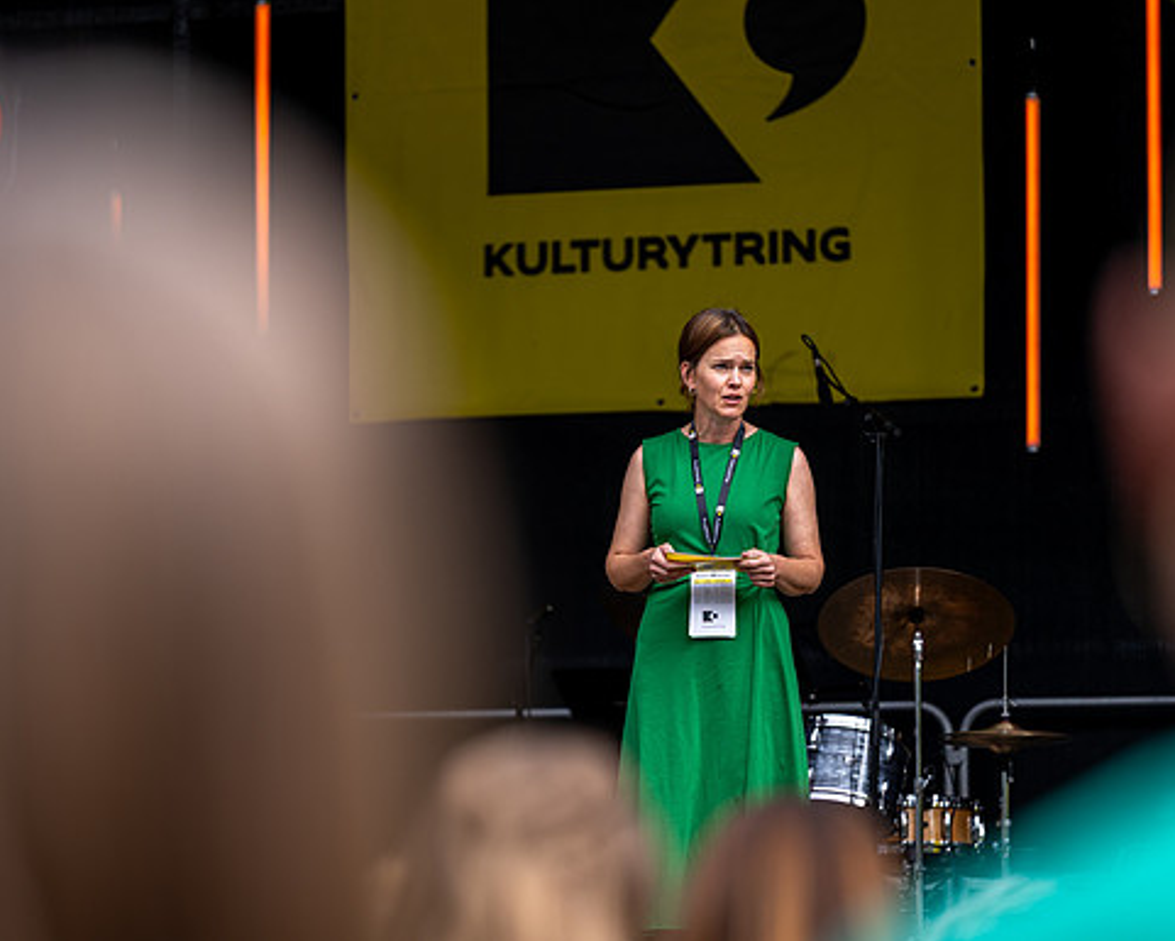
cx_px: 647
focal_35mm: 205
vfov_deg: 7.5
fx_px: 7130
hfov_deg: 9.4
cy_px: 470
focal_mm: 175
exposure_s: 1/500
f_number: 2.8
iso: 100
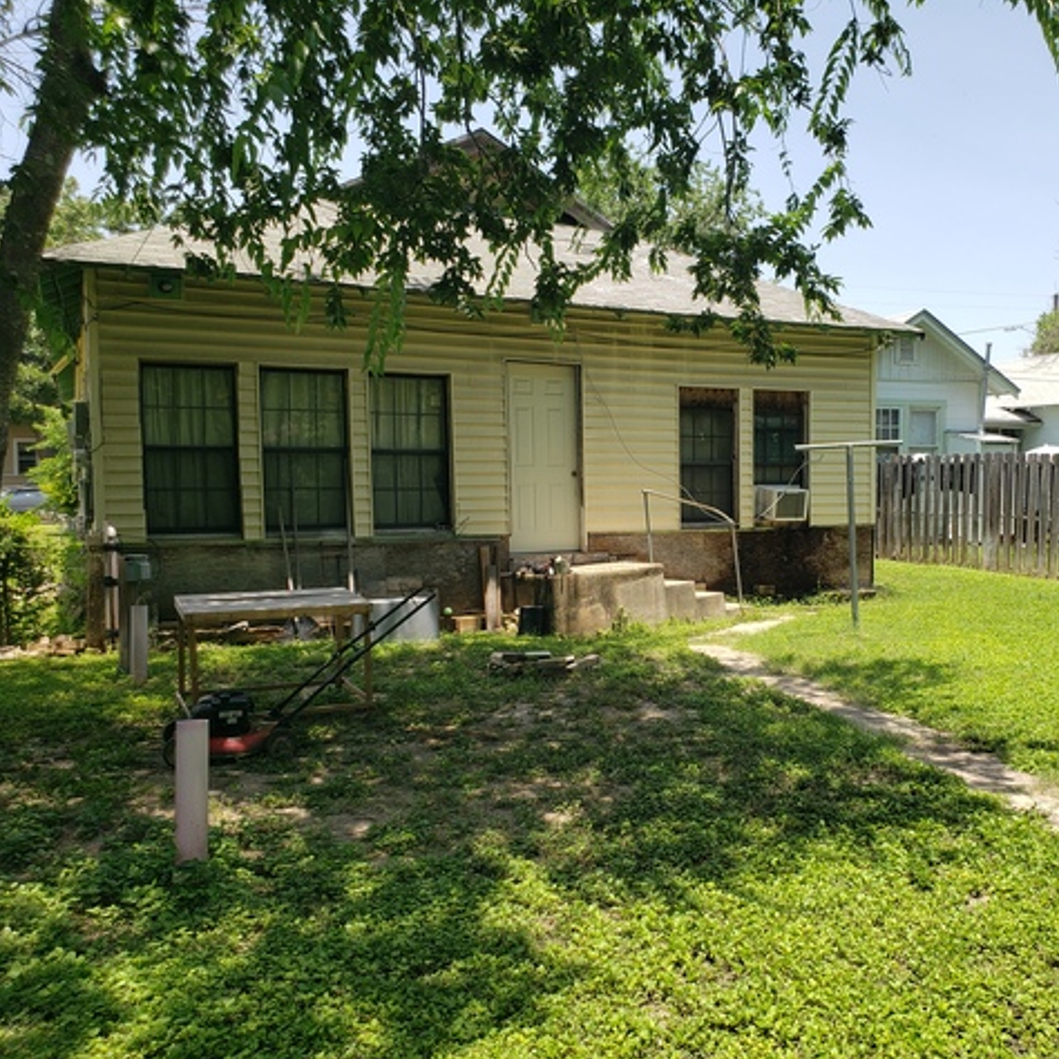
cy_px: 534
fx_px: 1073
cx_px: 693
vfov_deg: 52.5
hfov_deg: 51.7
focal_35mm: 31
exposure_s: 1/706
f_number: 2.4
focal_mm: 4.3
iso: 50
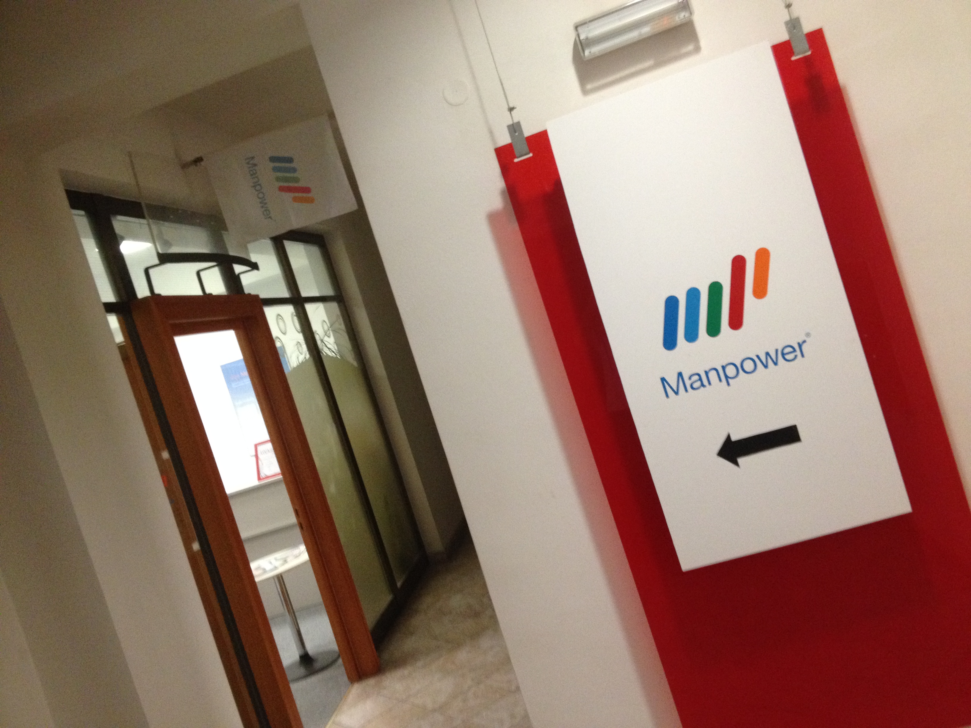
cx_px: 486
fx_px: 982
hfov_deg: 52.6
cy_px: 364
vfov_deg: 40.7
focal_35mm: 35
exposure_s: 1/20
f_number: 2.4
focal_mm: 4.28
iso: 320
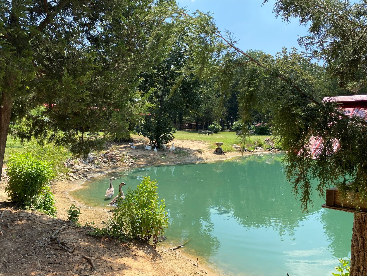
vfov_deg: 53.1
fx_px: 276
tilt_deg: -0.9
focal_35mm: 26
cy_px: 138
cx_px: 184
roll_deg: -0.7
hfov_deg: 67.3
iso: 32
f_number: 1.8
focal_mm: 4.25
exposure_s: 1/1072
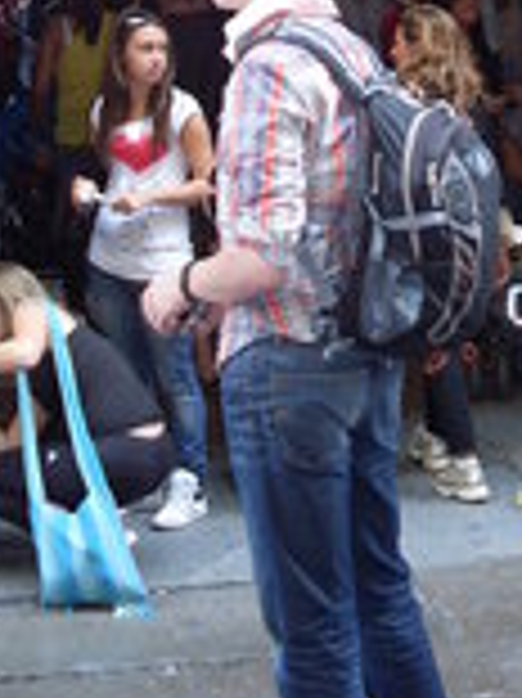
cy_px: -135
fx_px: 1973
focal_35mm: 98
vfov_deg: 19.0
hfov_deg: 15.0
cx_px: 351
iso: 120
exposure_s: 1/45
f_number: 2.8
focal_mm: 6.3
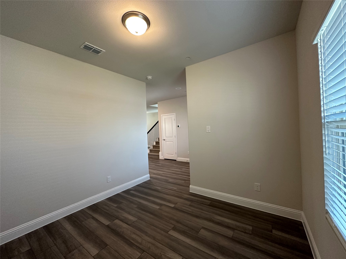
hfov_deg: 102.1
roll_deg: +2.5
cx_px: 173
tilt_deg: -0.3
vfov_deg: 85.7
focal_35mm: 14
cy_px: 130
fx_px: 140
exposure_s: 1/120
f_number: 2.2
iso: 320
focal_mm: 2.22
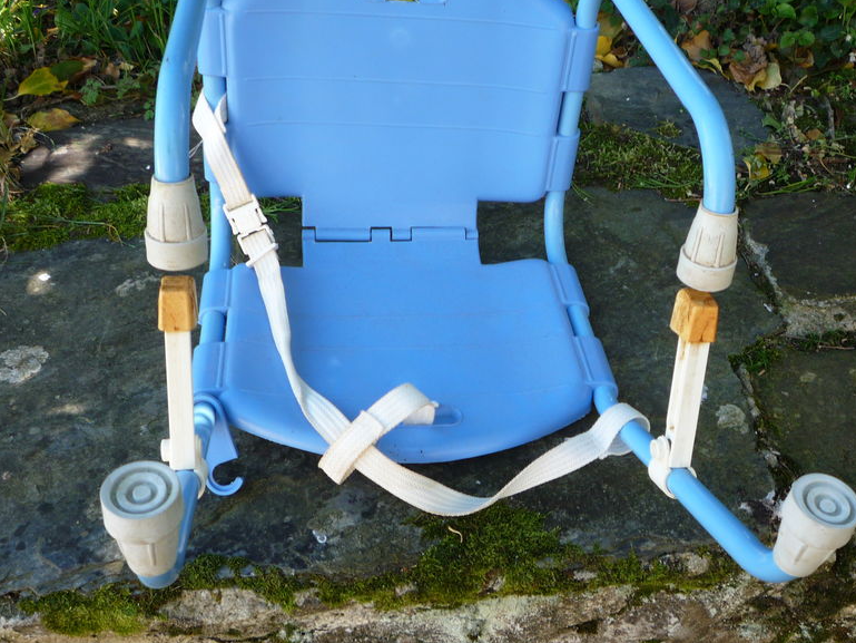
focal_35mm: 39
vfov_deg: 36.8
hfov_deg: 47.8
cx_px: 465
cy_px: 305
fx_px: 965
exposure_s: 1/50
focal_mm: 5.2
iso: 100
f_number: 3.3
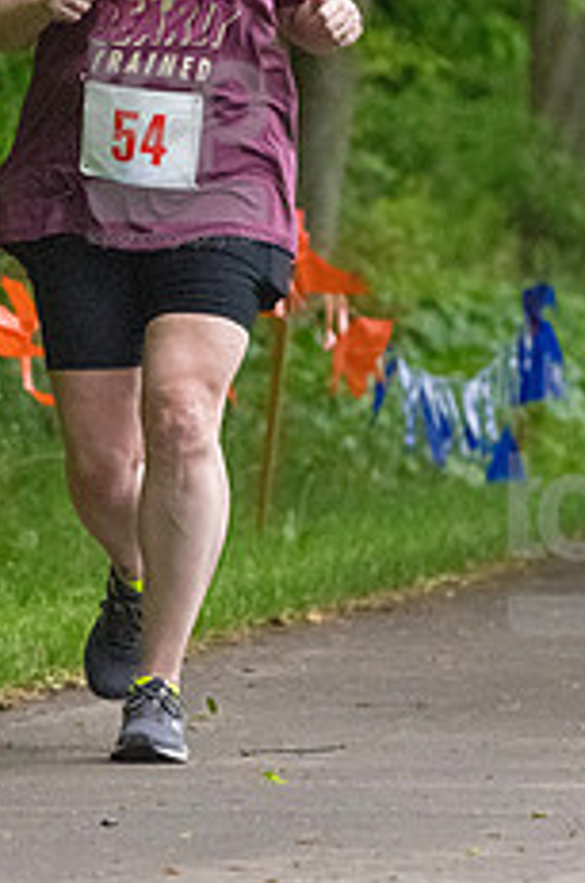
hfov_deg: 2.6
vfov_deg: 3.9
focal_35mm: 527
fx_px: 12903
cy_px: 141
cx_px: 178
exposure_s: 1/1250
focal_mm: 180
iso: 6400
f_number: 5.6
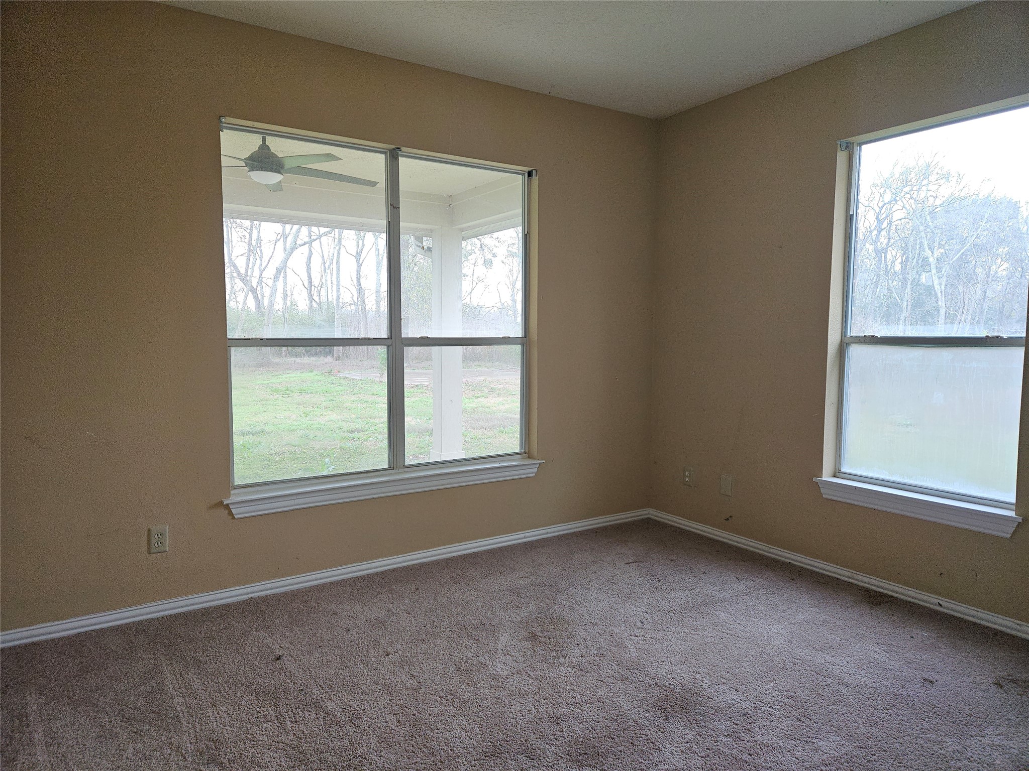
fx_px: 684
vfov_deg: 58.9
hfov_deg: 73.9
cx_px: 514
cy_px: 386
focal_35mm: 23
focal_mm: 5.4
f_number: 1.8
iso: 64
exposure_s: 1/60
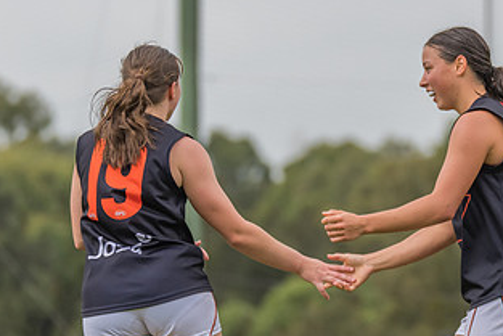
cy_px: 238
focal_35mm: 695
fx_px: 9715
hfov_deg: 3.0
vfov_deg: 2.0
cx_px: 126
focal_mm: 280
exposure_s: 1/1250
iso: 640
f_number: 5.6
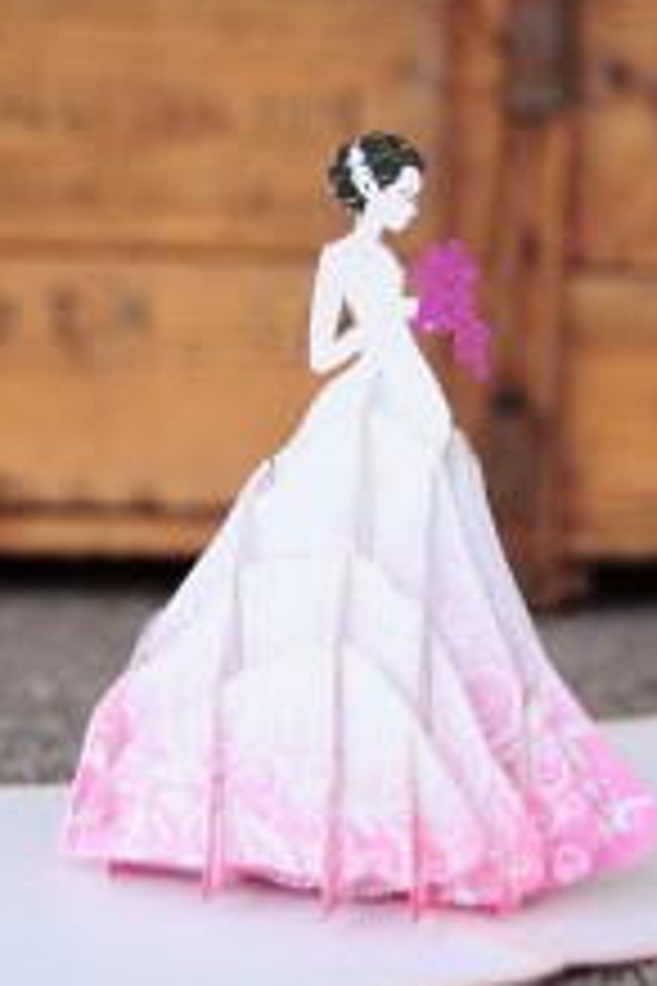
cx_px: 387
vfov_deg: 26.0
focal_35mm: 78
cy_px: 446
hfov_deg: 17.5
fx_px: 2135
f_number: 3.5
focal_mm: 38
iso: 640
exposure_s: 1/250
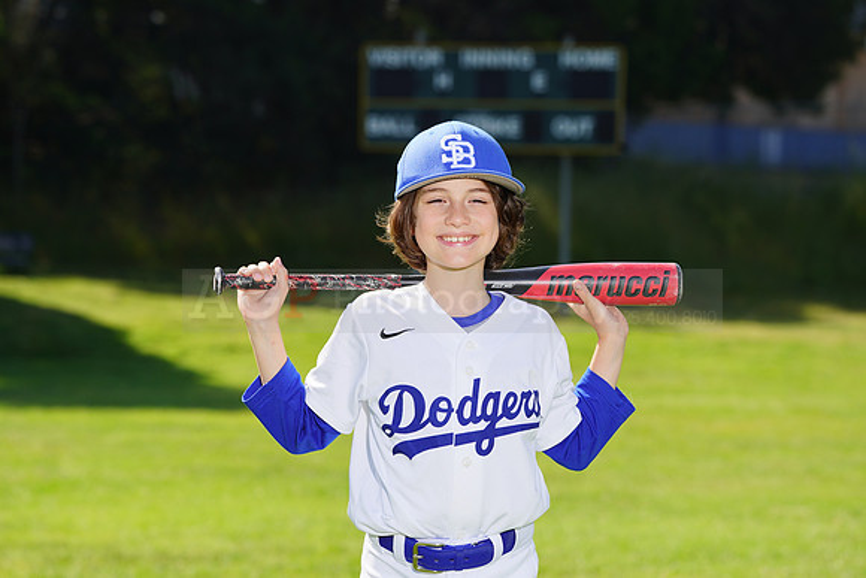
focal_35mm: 173
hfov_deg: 11.9
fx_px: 4162
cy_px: 289
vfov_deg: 7.9
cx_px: 433
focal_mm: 173
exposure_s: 1/250
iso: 100
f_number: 8
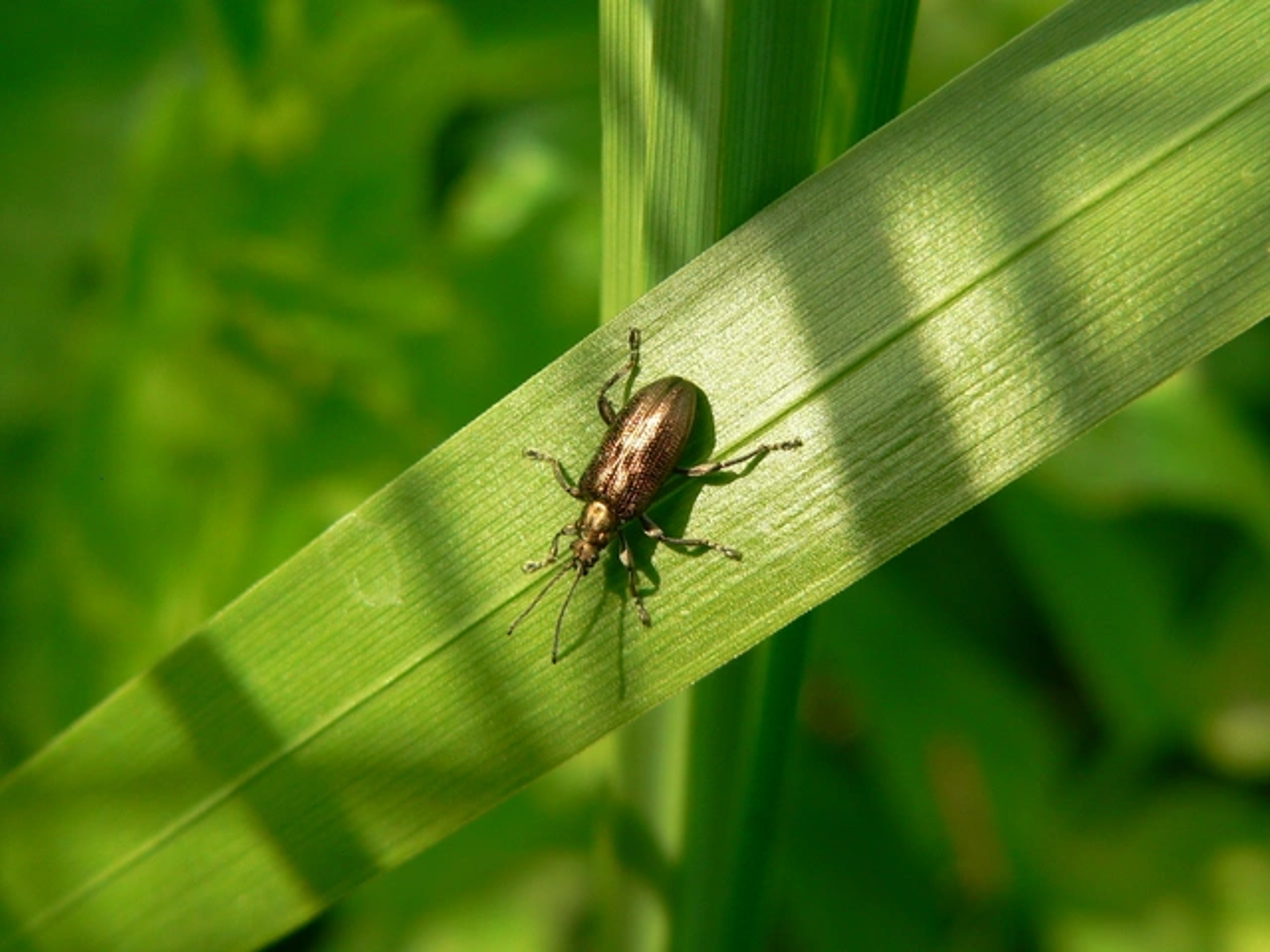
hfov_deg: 20.9
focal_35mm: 94
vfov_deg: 15.7
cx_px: 635
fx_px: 3449
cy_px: 476
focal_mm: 15.7
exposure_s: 1/125
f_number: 4
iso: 80
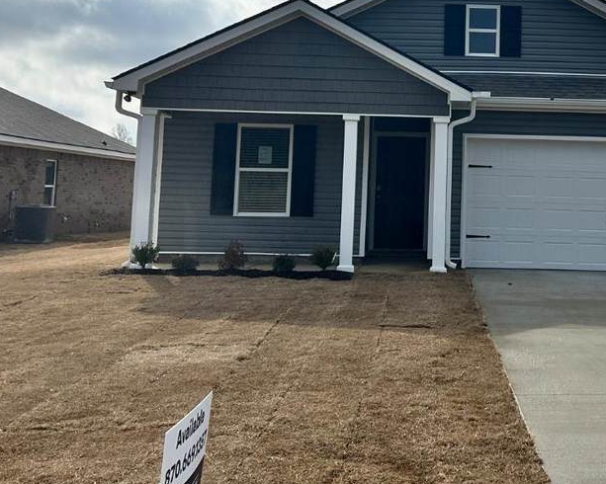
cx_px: 469
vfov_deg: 28.0
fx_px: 950
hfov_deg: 34.5
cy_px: 102
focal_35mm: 53
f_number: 1.5
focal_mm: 5.7
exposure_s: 1/16393
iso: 40
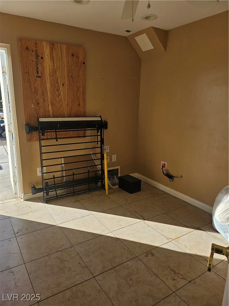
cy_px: 153
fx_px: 212
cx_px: 114
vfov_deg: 71.6
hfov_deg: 56.8
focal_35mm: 24
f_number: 1.8
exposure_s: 1/1087
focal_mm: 5
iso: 50
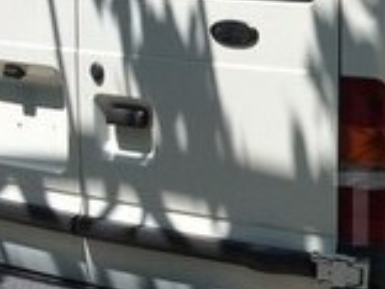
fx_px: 1368
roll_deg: -2.1
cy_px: 209
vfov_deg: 12.0
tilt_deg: -12.2
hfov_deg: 14.8
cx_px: 585
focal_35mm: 123
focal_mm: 4.15
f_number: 2.2
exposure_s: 1/1866
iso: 32
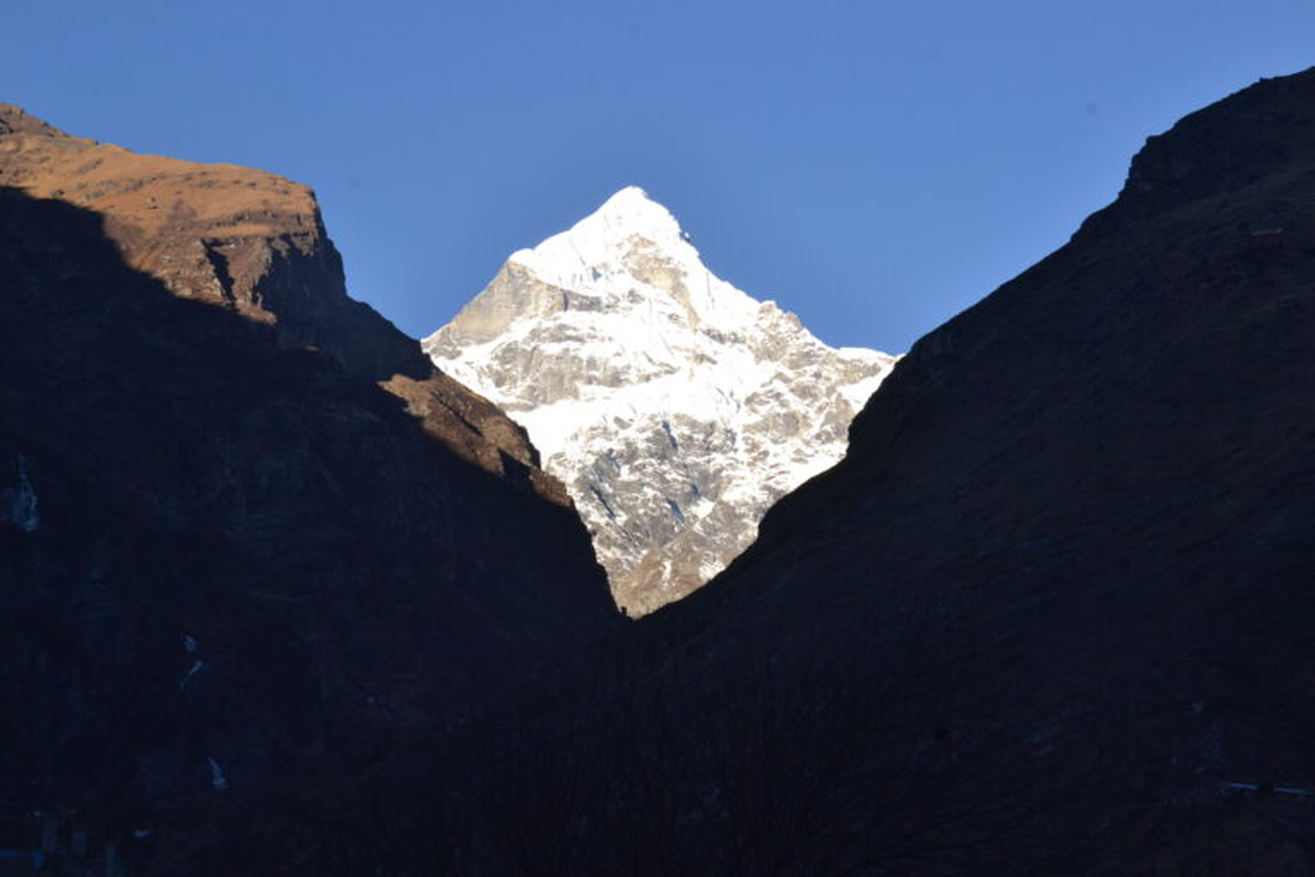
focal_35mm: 82
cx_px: 658
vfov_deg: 16.6
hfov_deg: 24.6
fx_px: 3013
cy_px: 438
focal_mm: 55
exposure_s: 1/200
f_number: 14
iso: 400
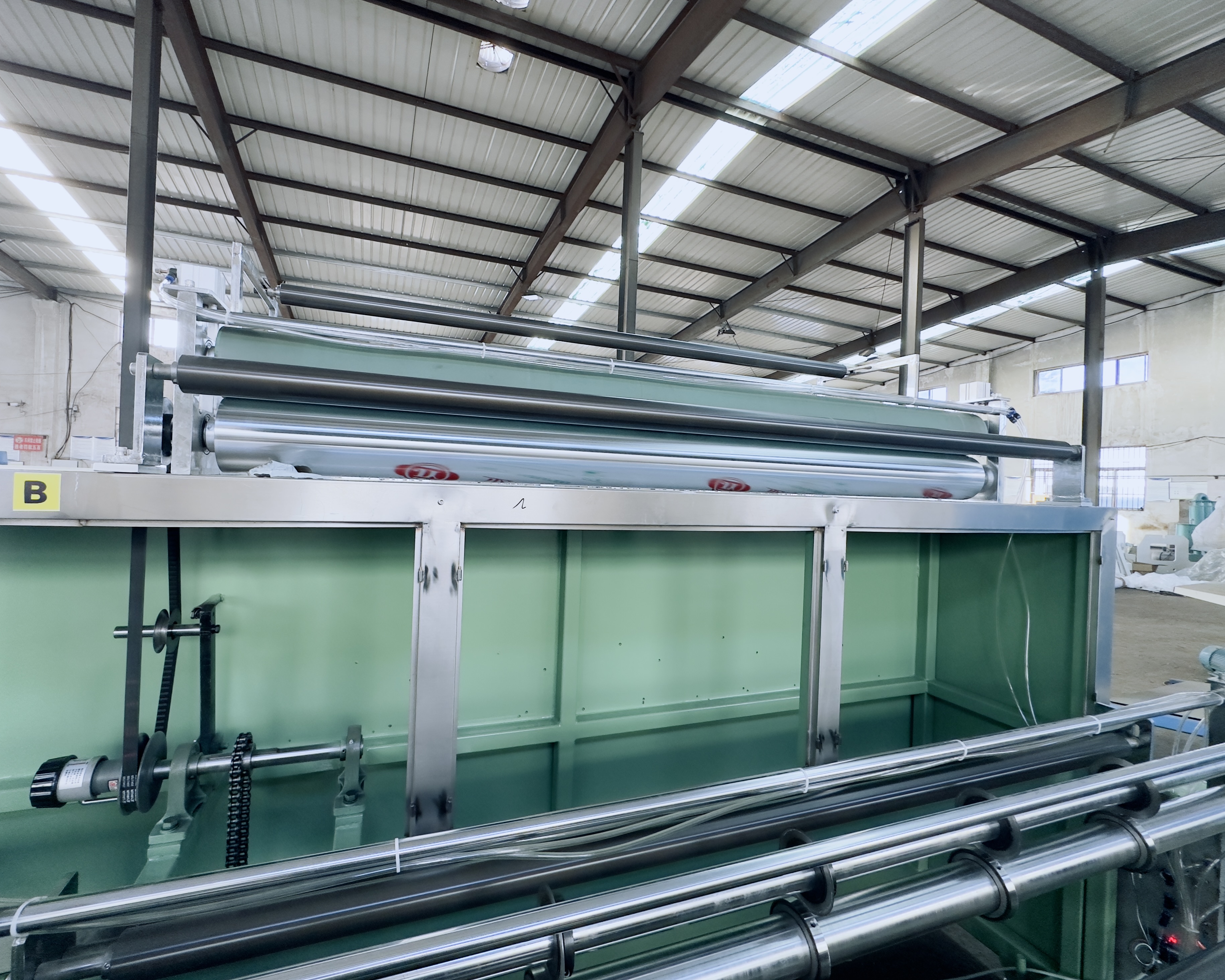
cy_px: 485
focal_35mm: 15
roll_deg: -2.2
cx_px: 572
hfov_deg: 96.7
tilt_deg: +0.0
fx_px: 544
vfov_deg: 84.0
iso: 200
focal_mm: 2.22
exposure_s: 1/99
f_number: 2.2
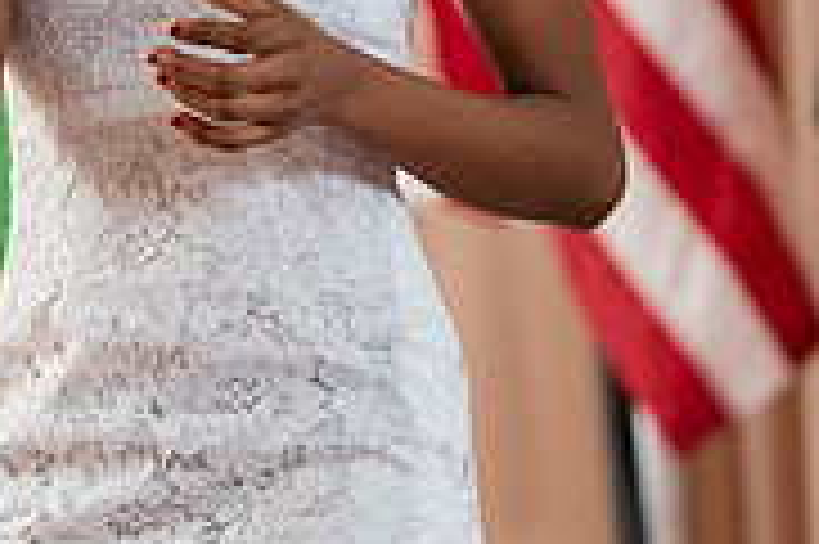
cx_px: 40
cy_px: -119
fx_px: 10160
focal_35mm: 447
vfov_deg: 3.1
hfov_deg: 4.6
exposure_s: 1/200
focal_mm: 140
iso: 2000
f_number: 3.2
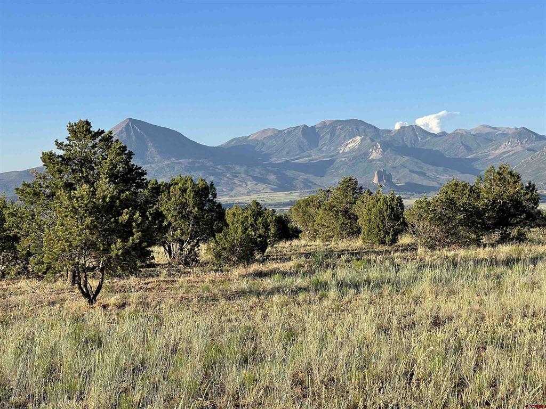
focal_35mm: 64
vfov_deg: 22.9
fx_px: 1009
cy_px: 204
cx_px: 273
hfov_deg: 30.3
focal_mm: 7.5
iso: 20
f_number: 2.2
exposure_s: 1/727
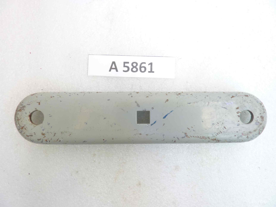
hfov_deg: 69.4
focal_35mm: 25
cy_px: 104
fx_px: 199
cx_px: 138
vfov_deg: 54.9
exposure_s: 1/13
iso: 80
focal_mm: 4.1
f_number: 3.3
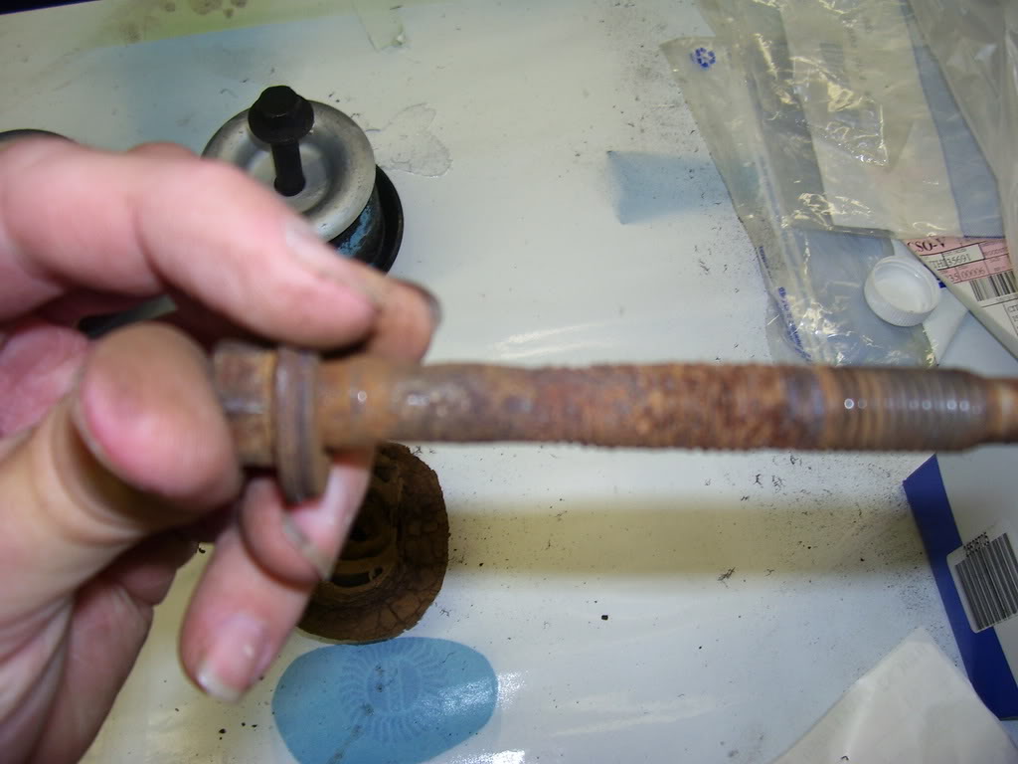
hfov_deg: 54.0
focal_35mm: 34
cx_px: 509
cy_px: 382
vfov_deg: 41.8
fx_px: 1000
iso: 80
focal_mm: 5.6
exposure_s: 1/60
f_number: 2.7
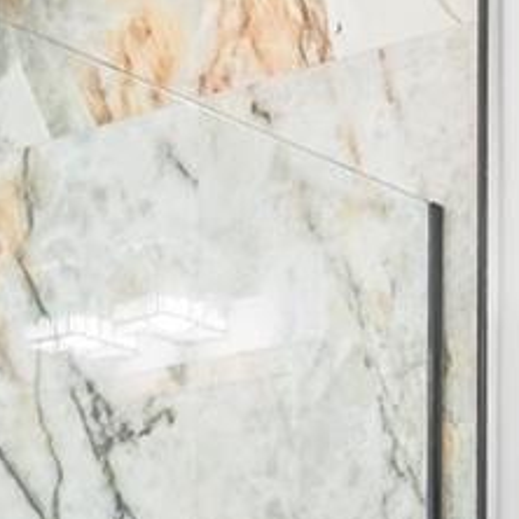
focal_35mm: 101
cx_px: 1115
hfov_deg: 13.9
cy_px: 902
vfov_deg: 15.2
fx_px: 1714
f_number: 9
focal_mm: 11
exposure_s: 1/200
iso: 250
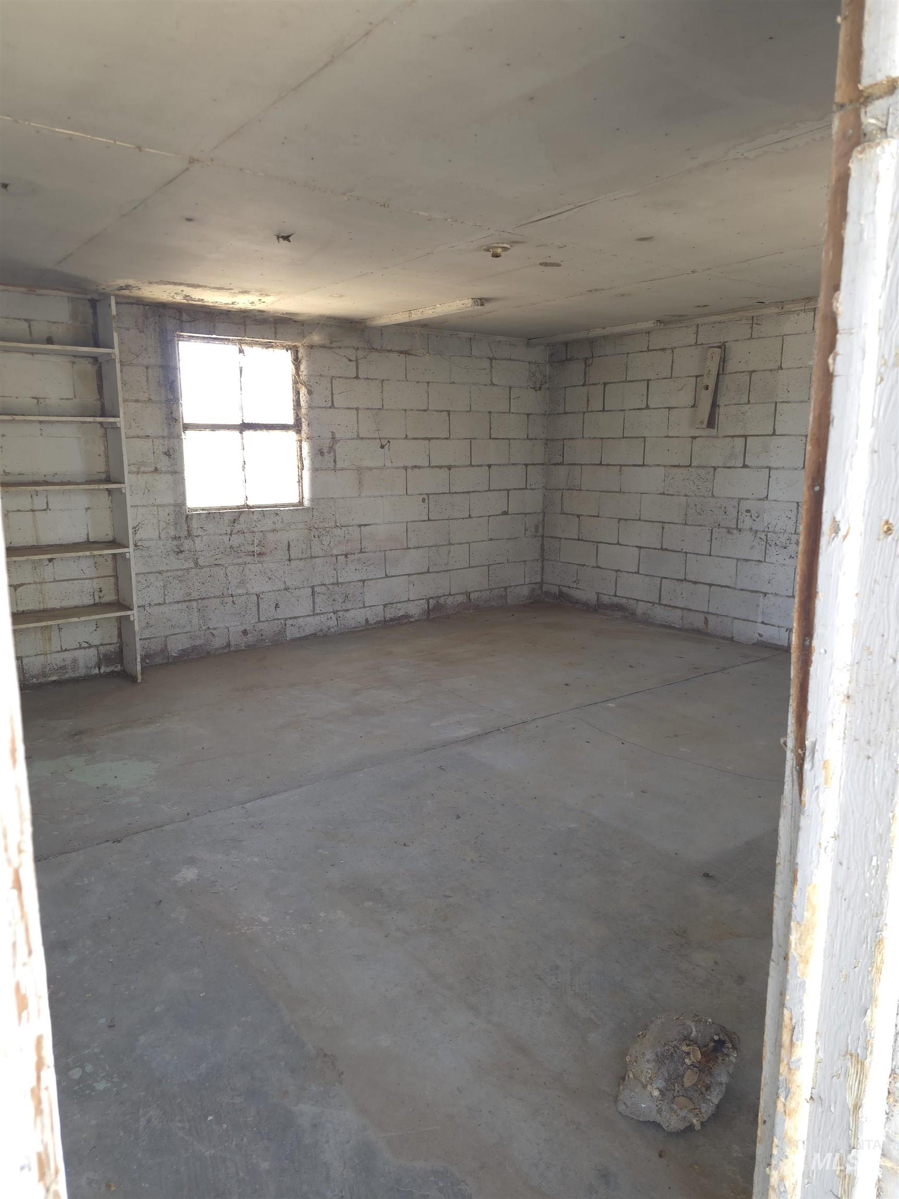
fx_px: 796
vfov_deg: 73.9
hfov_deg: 58.9
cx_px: 450
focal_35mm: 23
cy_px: 600
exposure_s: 1/60
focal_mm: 6.3
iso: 80
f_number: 1.7
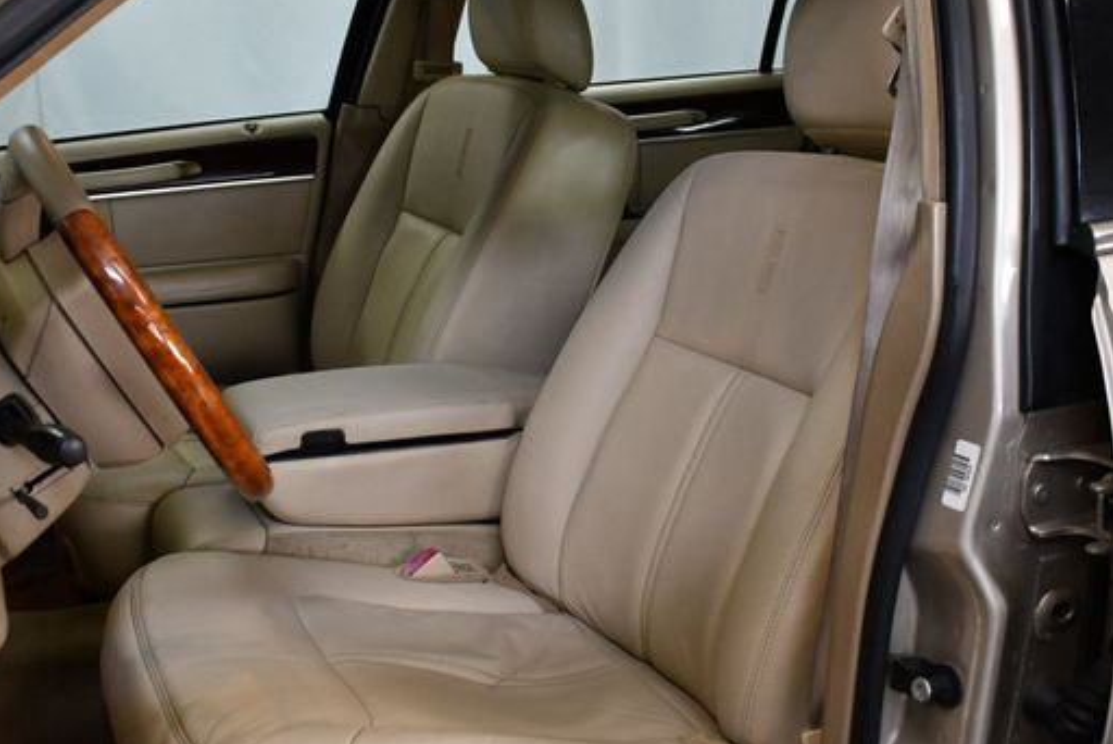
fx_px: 1392
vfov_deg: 29.9
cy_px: 420
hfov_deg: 43.5
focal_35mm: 45
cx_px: 500
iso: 800
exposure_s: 1/200
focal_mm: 18
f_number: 3.5
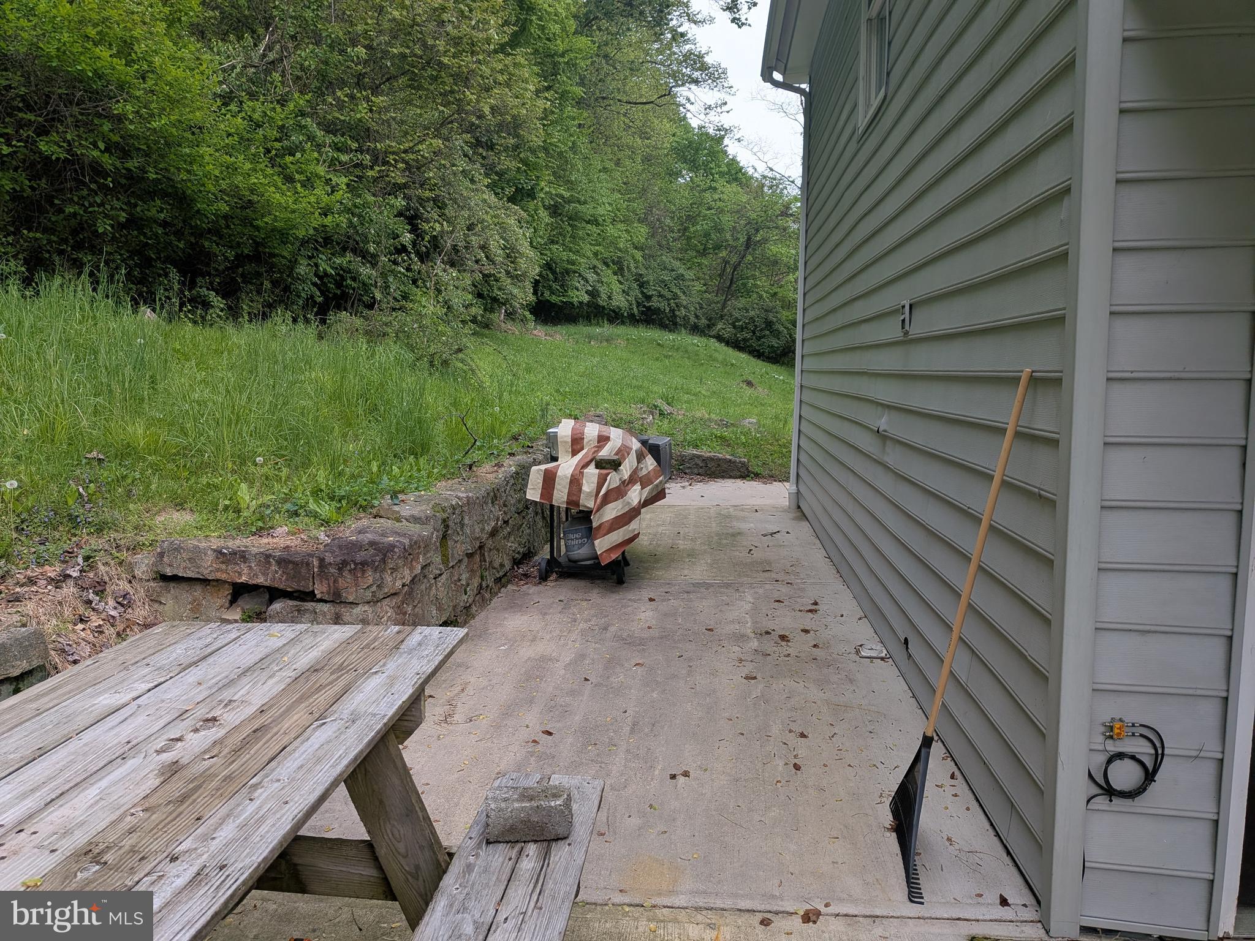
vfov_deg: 56.8
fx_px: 870
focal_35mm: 24
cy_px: 470
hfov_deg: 71.6
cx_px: 628
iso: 27
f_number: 1.7
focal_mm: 4.53
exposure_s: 1/507
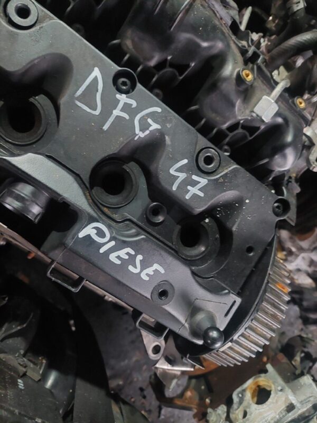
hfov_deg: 54.9
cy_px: 212
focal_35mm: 25
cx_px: 158
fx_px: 305
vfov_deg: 69.4
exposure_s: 1/25
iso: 640
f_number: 1.8
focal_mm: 5.23
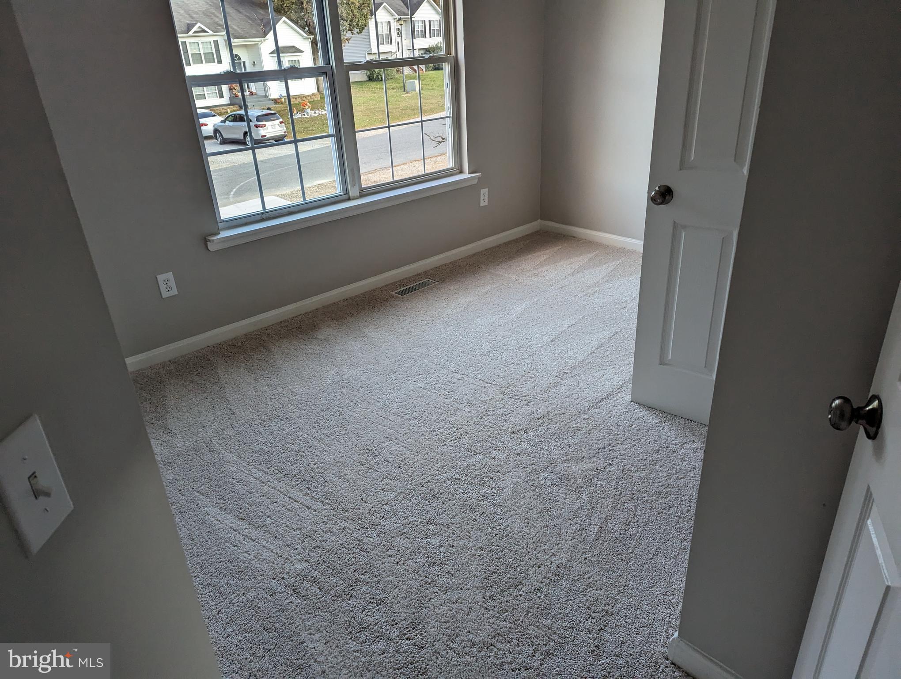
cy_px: 340
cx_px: 450
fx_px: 626
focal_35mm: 24
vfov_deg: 56.9
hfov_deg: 71.5
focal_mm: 6.81
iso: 401
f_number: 1.85
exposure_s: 1/381
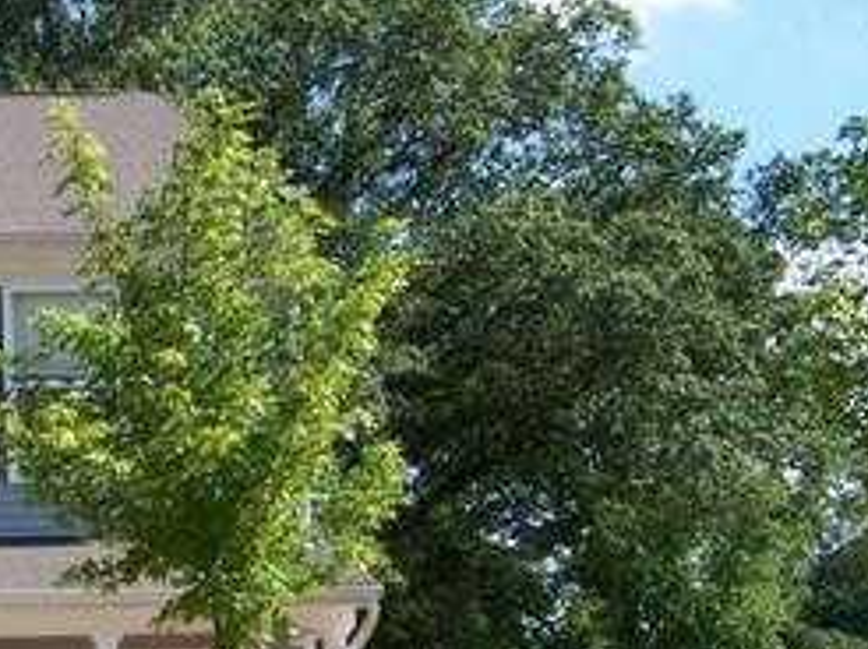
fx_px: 2154
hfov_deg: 21.1
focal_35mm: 86
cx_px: -187
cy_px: 501
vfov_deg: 17.0
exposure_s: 1/640
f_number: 2.8
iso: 64
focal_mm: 5.85
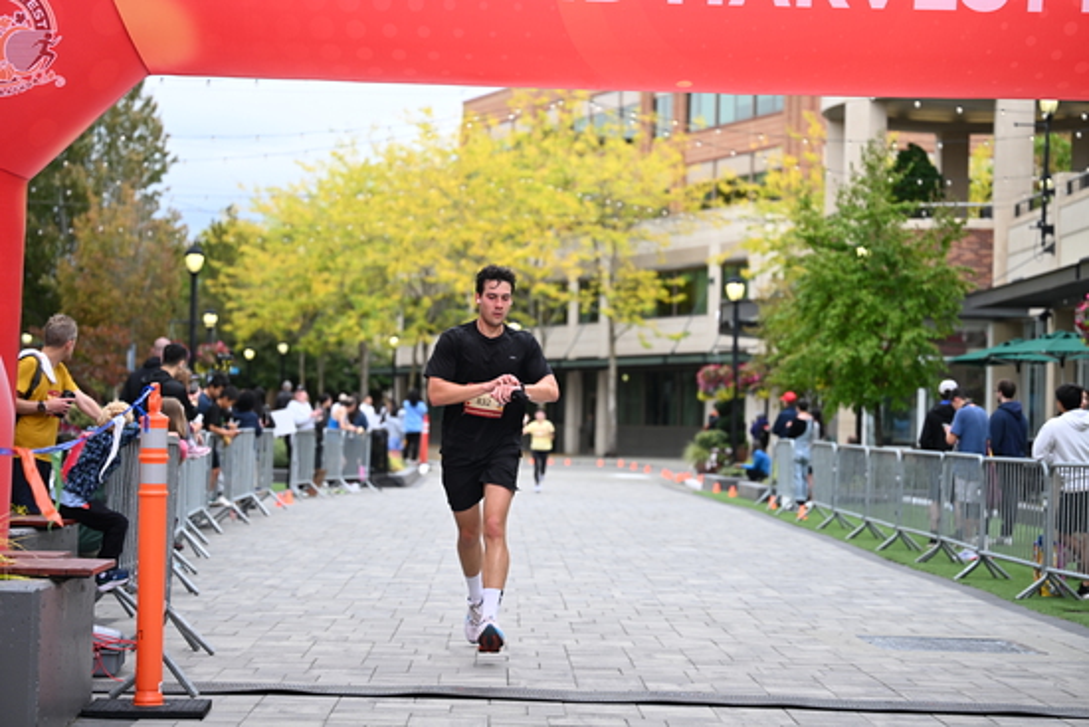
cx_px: 544
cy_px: 364
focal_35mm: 78
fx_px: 2360
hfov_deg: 26.0
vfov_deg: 17.5
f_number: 2.8
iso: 640
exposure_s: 1/2000
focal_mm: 78
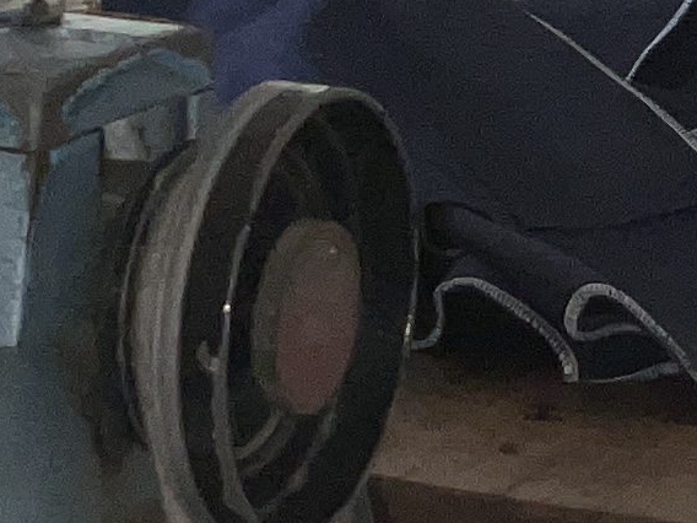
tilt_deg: -15.1
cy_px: 347
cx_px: 465
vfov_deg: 7.2
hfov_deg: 9.6
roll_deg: -2.2
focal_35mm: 206
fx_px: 4148
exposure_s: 1/60
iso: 25
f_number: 1.8
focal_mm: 3
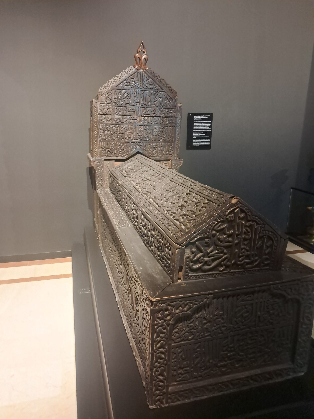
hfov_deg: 51.4
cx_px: 157
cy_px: 210
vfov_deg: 65.3
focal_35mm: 27
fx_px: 327
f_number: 1.8
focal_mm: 4
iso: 1250
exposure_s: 1/20
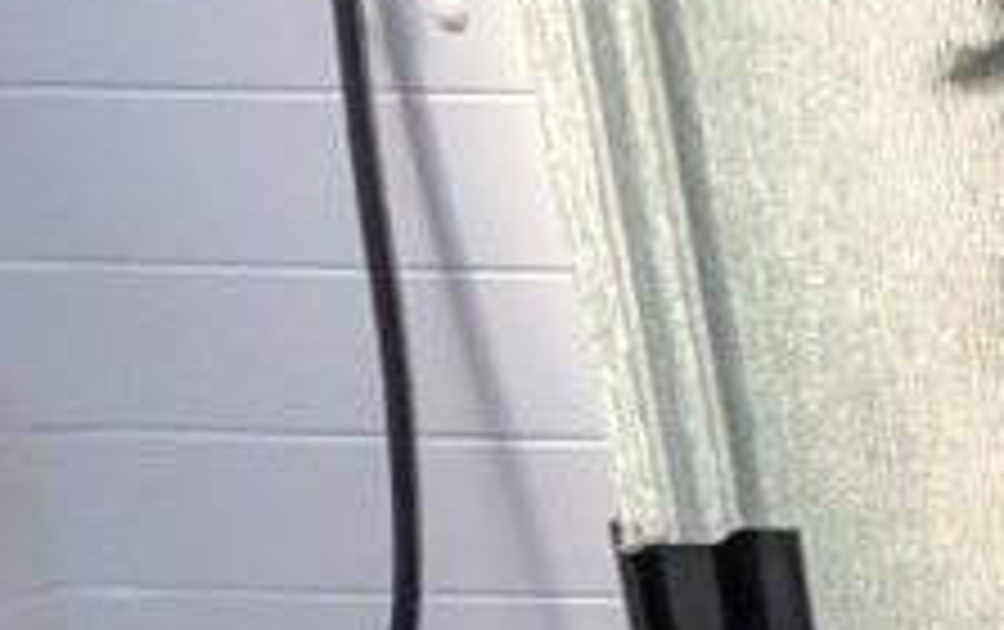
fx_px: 2904
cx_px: 2091
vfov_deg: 12.3
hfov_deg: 15.2
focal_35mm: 106
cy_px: 495
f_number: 2.2
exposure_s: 1/284
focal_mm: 2.35
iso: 50
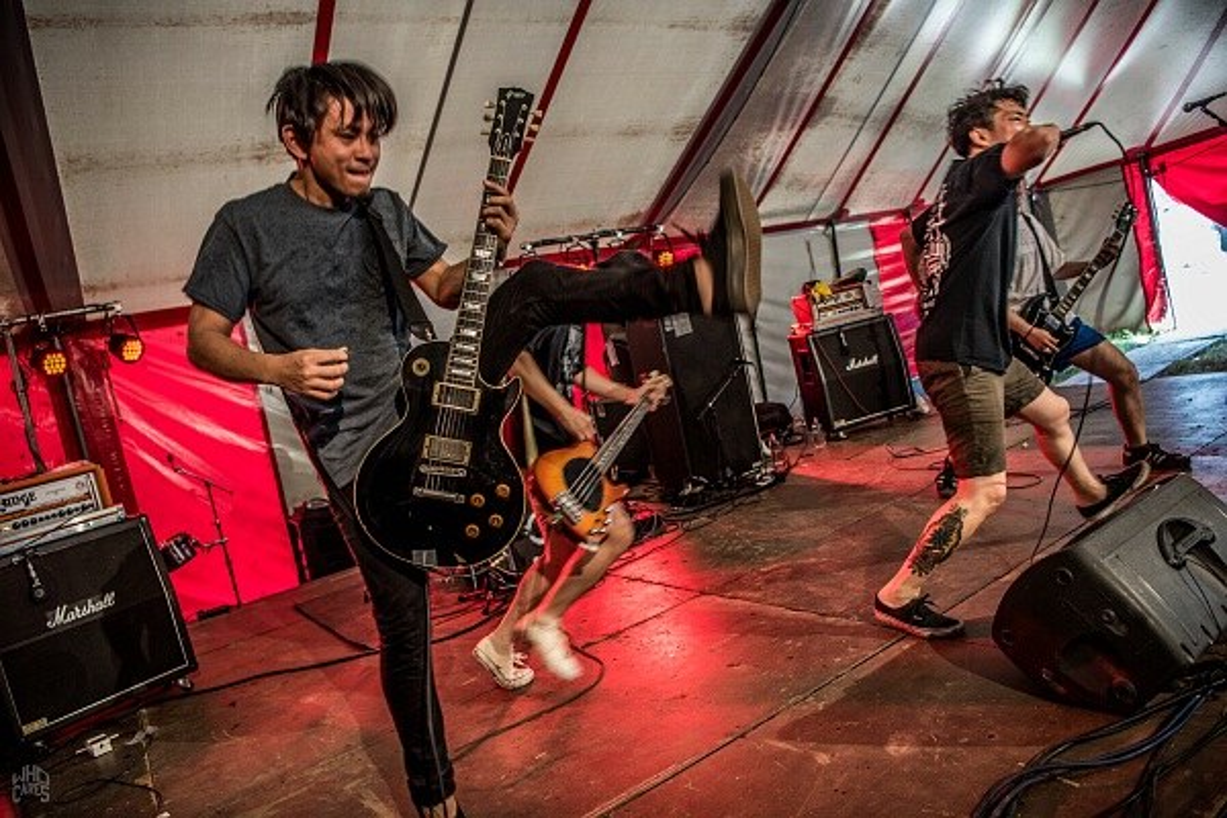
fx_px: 818
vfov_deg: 53.1
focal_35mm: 24
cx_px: 614
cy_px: 409
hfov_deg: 73.7
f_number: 2.8
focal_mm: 24
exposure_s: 1/100
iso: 500
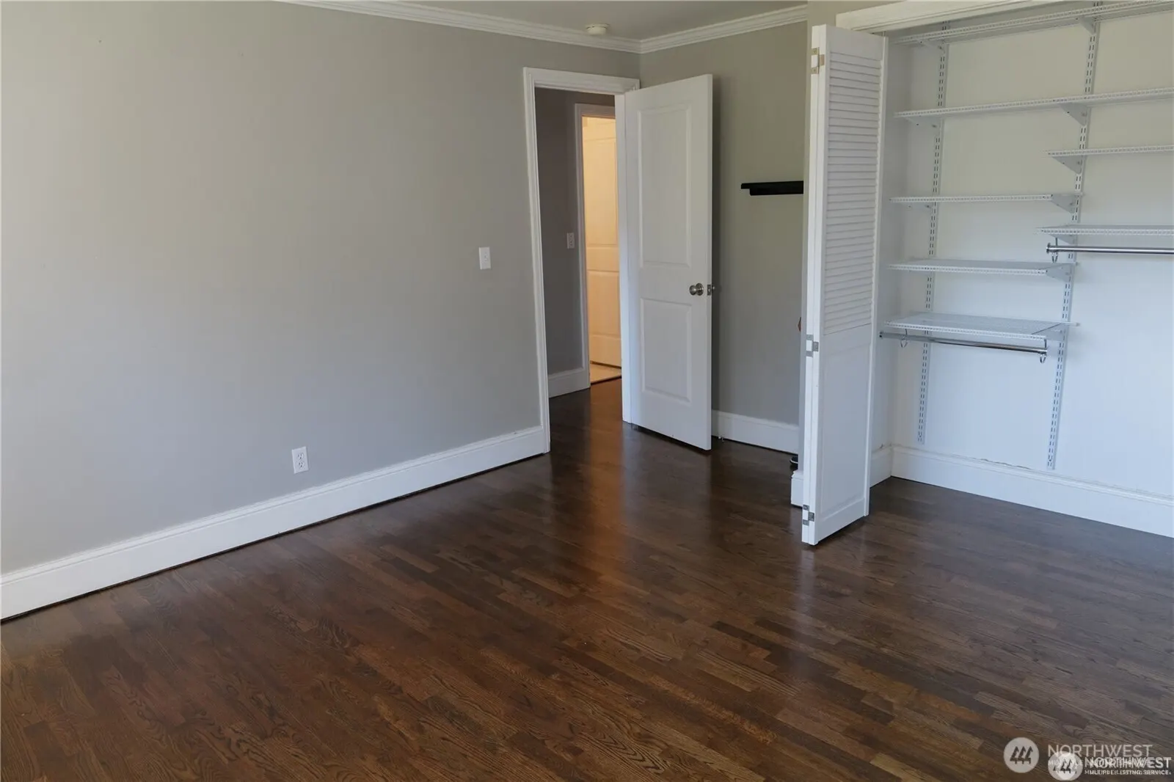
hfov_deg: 71.5
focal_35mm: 25
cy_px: 391
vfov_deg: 51.3
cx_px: 587
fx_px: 815
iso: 1600
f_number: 7.1
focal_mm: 25
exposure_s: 1/50
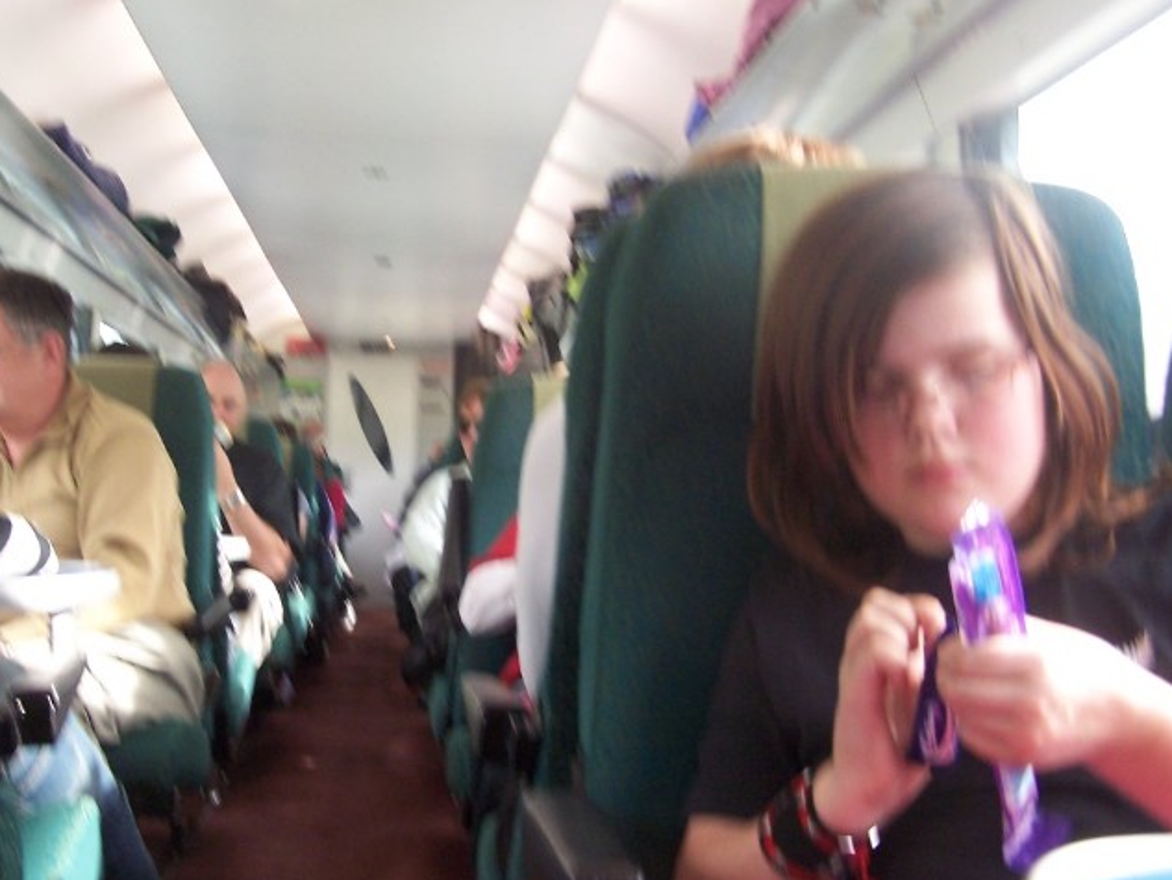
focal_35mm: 48
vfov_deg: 30.3
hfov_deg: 39.5
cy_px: 463
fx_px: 1625
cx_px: 478
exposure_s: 1/30
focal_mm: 6.3
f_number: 2.8
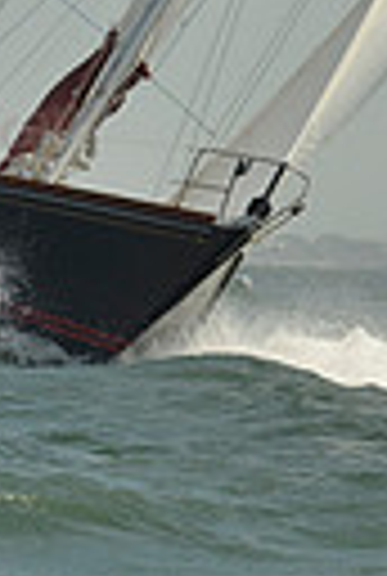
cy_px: -576
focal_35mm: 384
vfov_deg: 5.3
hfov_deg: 3.6
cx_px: 331
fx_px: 6158
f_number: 8
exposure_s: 1/1250
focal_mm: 85
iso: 200
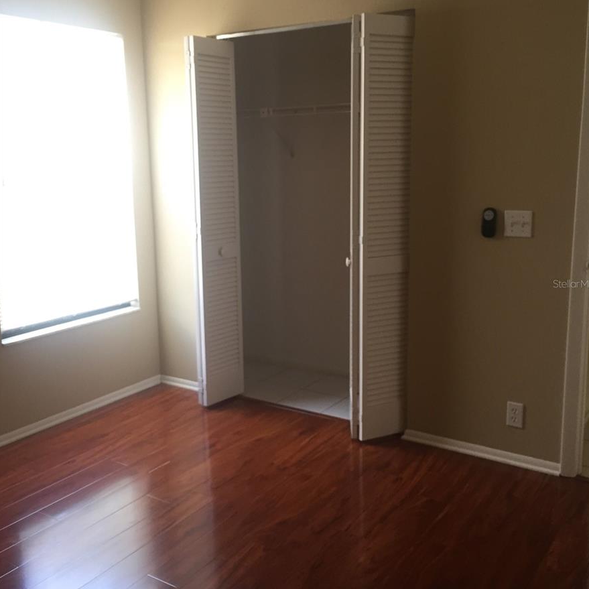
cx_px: 299
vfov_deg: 47.2
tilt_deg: -11.9
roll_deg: +1.3
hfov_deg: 47.2
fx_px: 674
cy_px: 283
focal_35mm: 35
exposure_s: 1/30
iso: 100
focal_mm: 4.15
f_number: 2.2
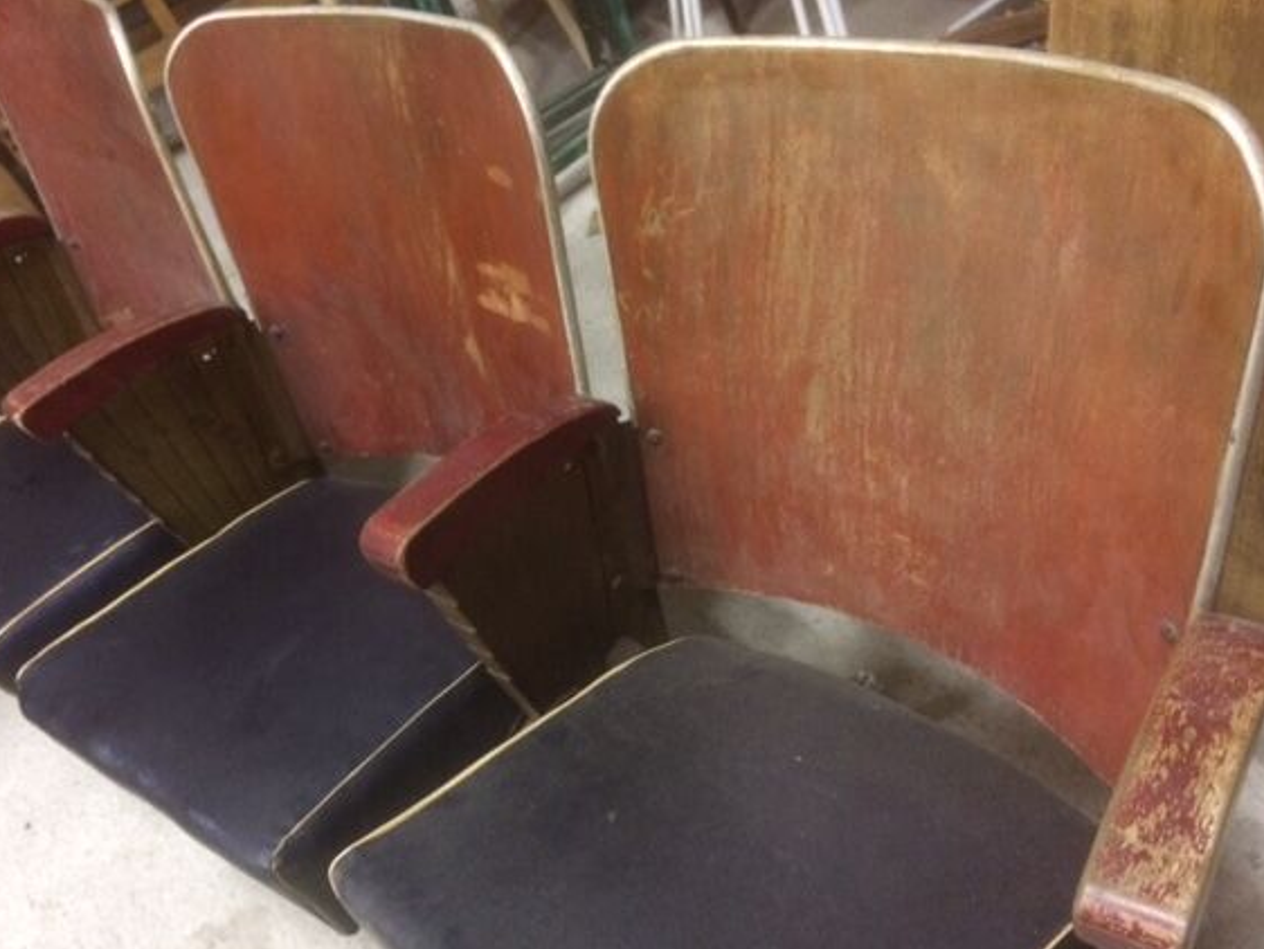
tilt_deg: -44.6
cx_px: 585
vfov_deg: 42.9
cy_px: 535
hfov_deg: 55.3
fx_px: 1206
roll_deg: +26.6
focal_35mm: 33
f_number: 2.2
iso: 320
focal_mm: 4.15
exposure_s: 1/17
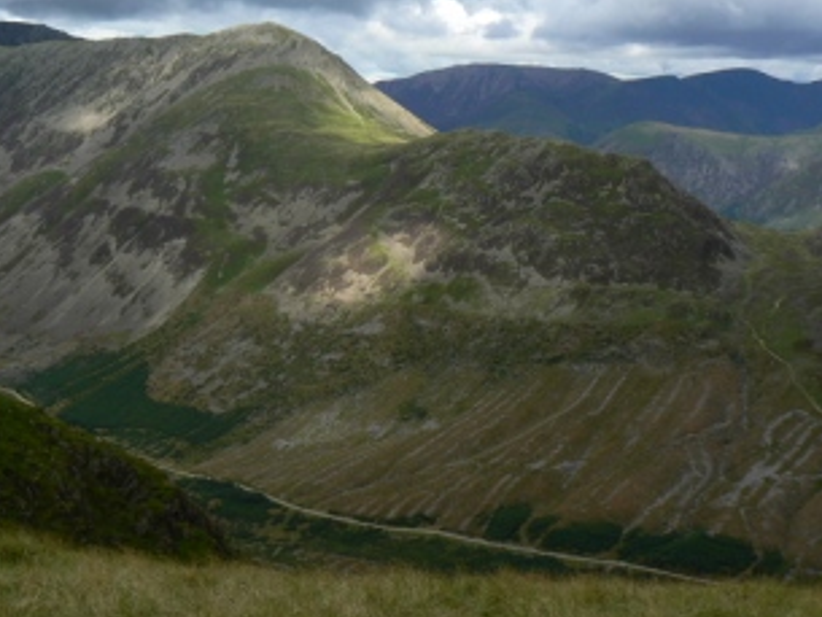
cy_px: 197
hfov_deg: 37.2
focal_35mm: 51
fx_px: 1212
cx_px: 288
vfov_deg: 28.4
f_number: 5.6
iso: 80
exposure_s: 1/400
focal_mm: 6
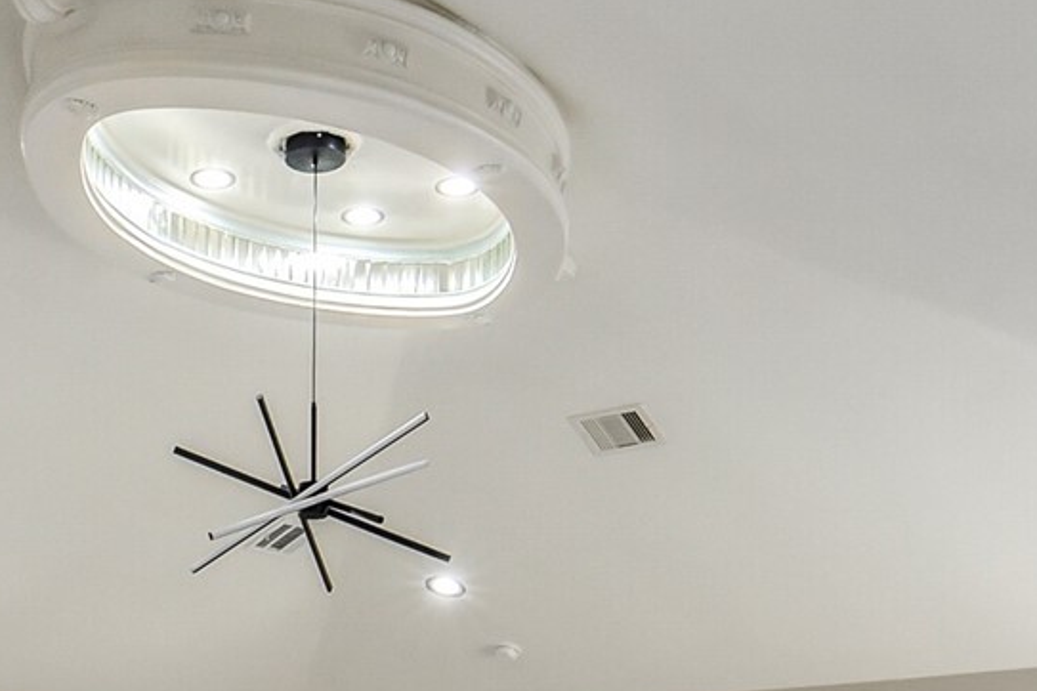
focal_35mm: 56
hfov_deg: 34.7
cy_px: 930
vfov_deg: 21.5
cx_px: 233
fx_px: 1613
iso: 500
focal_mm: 14
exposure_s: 1/100
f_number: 11
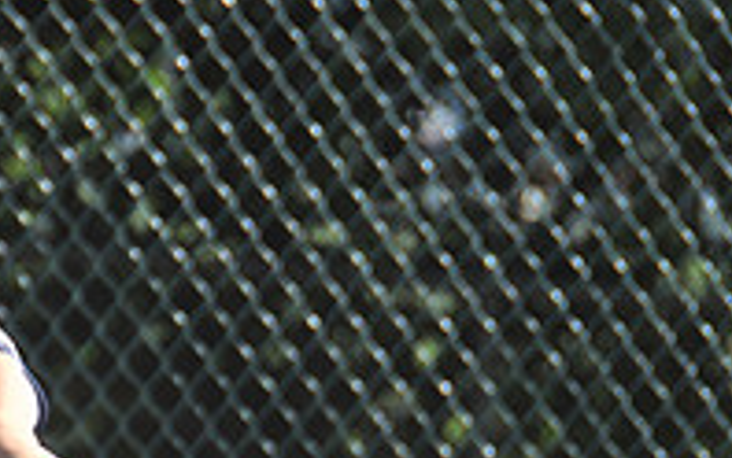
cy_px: 456
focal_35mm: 671
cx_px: -115
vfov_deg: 2.0
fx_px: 13394
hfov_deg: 3.1
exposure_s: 1/500
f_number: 5.6
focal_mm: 150
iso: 200
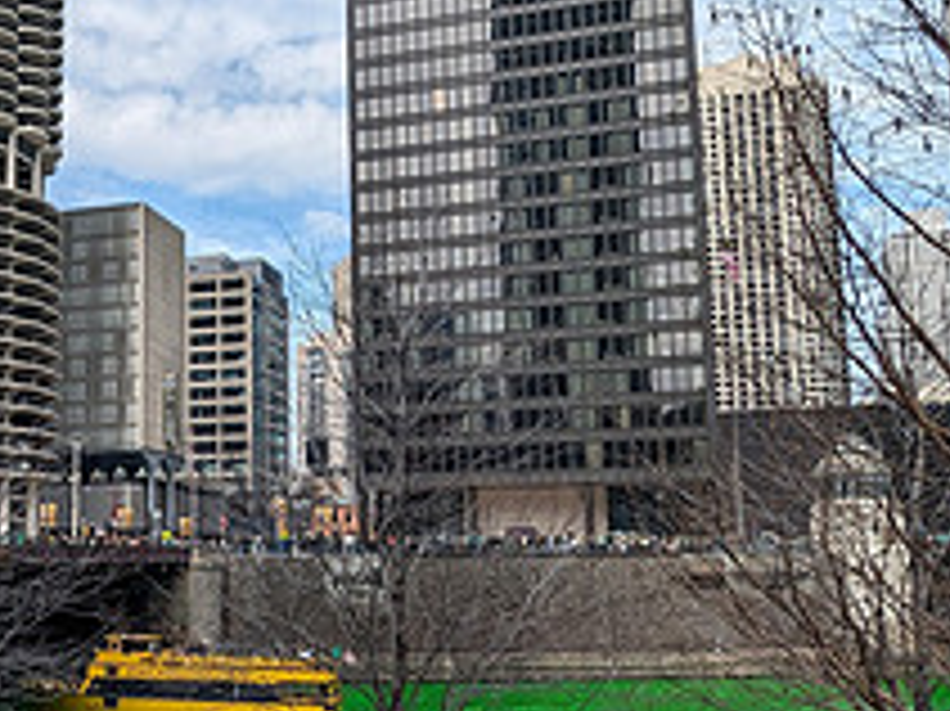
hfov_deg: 41.4
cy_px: 398
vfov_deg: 32.8
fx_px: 1207
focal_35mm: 44
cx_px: 207
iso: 48
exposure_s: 1/1575
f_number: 2.2
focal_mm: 2.35
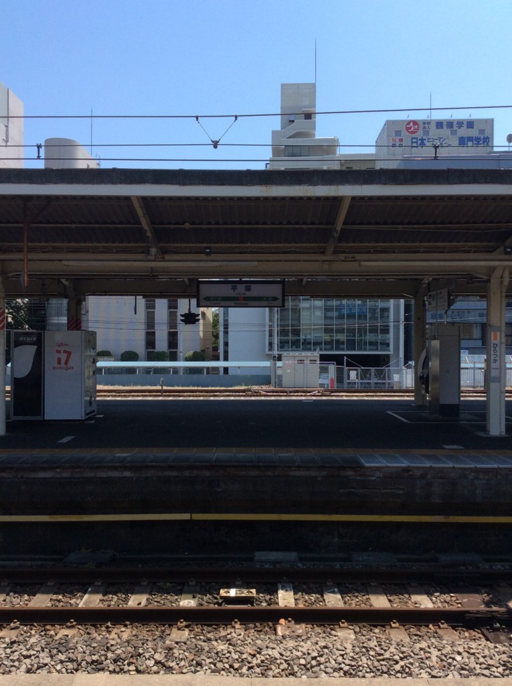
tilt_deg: -1.8
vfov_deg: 56.9
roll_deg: +0.8
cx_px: 256
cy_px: 343
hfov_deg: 44.1
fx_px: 633
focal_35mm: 32
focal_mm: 3.3
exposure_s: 1/1121
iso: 32
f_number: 2.4
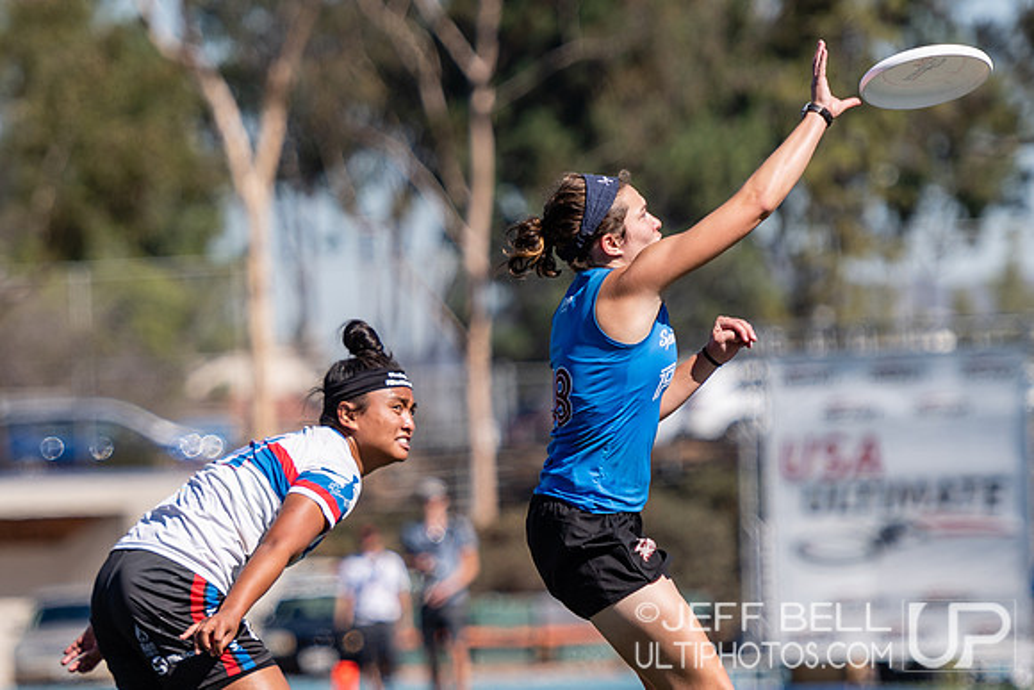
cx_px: 517
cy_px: 478
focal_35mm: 391
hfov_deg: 5.3
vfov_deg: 3.5
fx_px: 11222
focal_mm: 170
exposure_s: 1/2500
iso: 100
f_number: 2.8
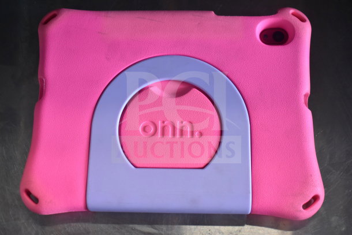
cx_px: 176
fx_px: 455
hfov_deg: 42.3
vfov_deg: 29.0
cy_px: 118
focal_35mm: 46
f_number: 4.2
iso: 1000
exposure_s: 1/50
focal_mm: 31
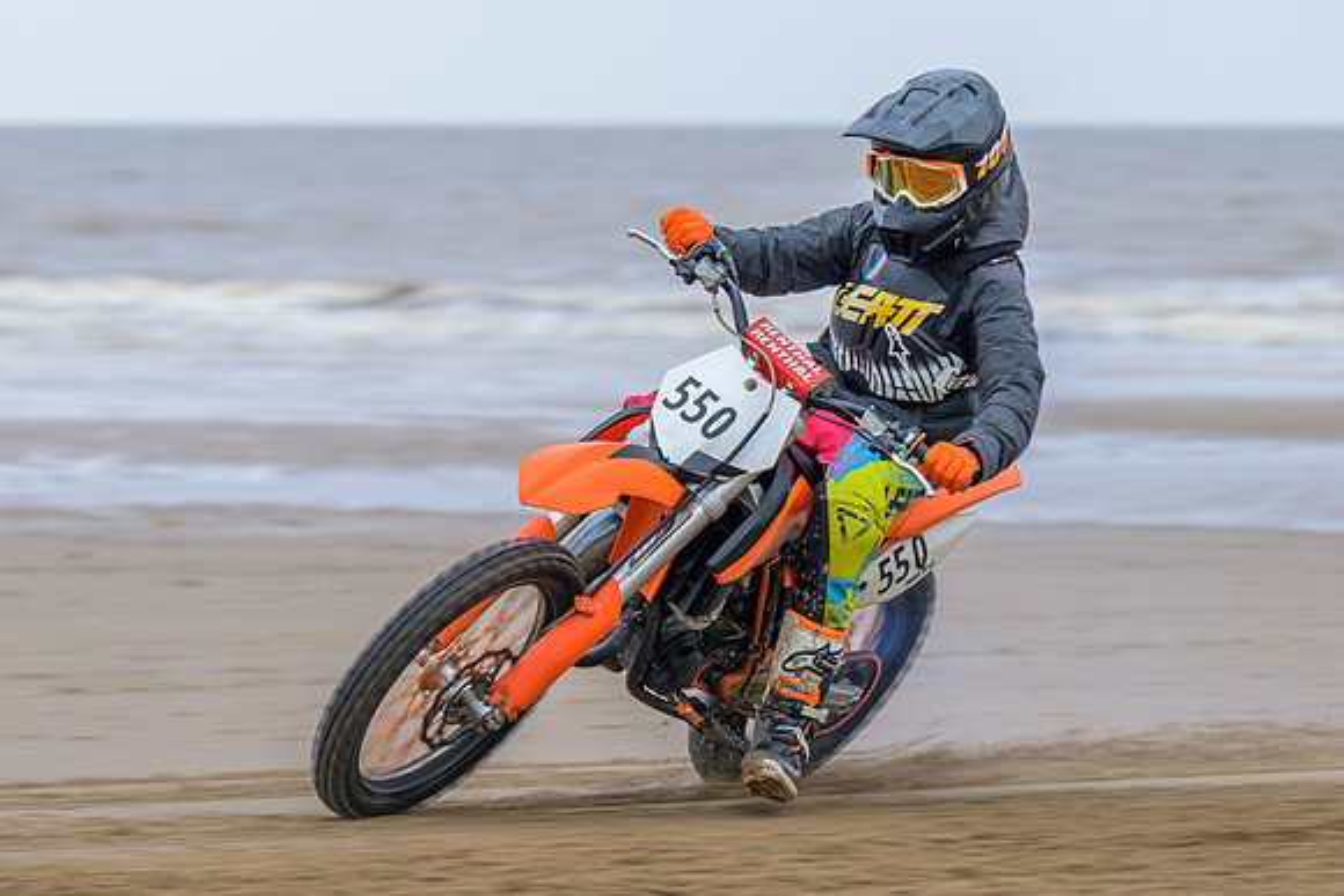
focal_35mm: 240
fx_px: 8954
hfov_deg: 8.6
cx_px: 624
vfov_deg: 5.7
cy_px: 487
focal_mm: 110
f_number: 4
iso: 90
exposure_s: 1/200
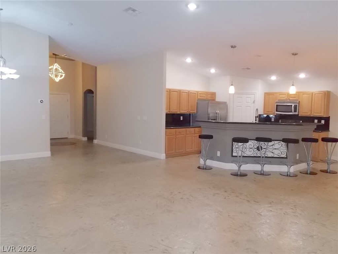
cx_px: 169
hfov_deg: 67.3
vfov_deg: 53.1
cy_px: 127
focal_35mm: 26
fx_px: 254
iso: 320
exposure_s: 1/25
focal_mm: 4.6
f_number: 3.2
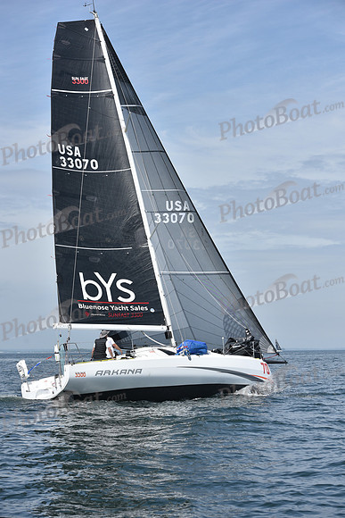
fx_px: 1006
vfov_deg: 28.8
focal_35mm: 70
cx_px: 172
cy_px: 259
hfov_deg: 19.5
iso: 200
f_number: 7.1
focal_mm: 70
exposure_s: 1/1250
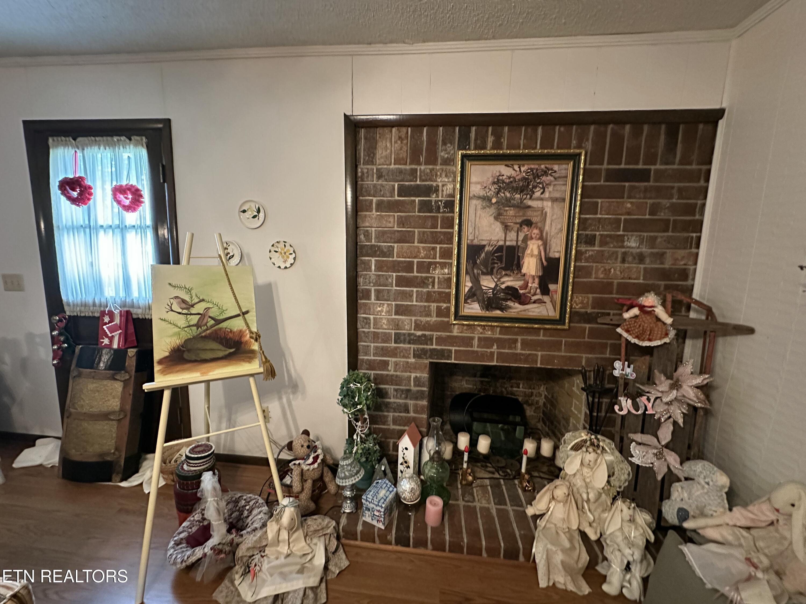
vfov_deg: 85.7
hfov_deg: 102.1
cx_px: 403
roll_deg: -1.1
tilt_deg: -7.3
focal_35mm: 14
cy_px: 302
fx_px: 326
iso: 1250
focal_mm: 2.22
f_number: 2.2
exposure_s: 1/60
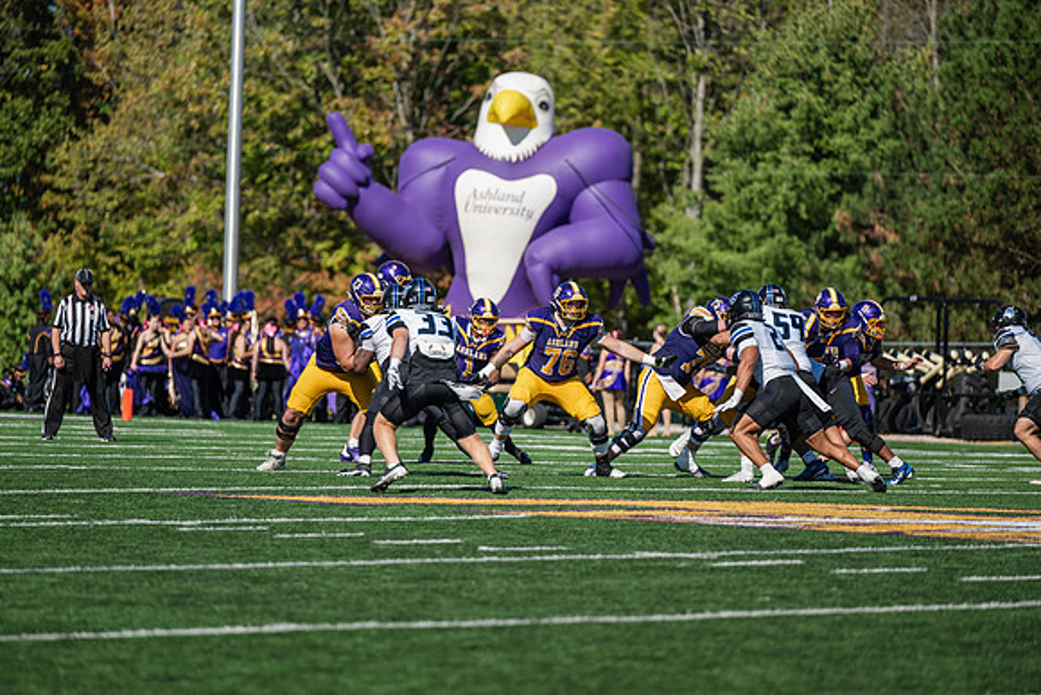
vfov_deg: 6.9
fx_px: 5784
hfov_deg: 10.3
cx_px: 520
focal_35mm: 200
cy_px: 348
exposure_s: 1/1600
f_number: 3.2
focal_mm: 200
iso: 100
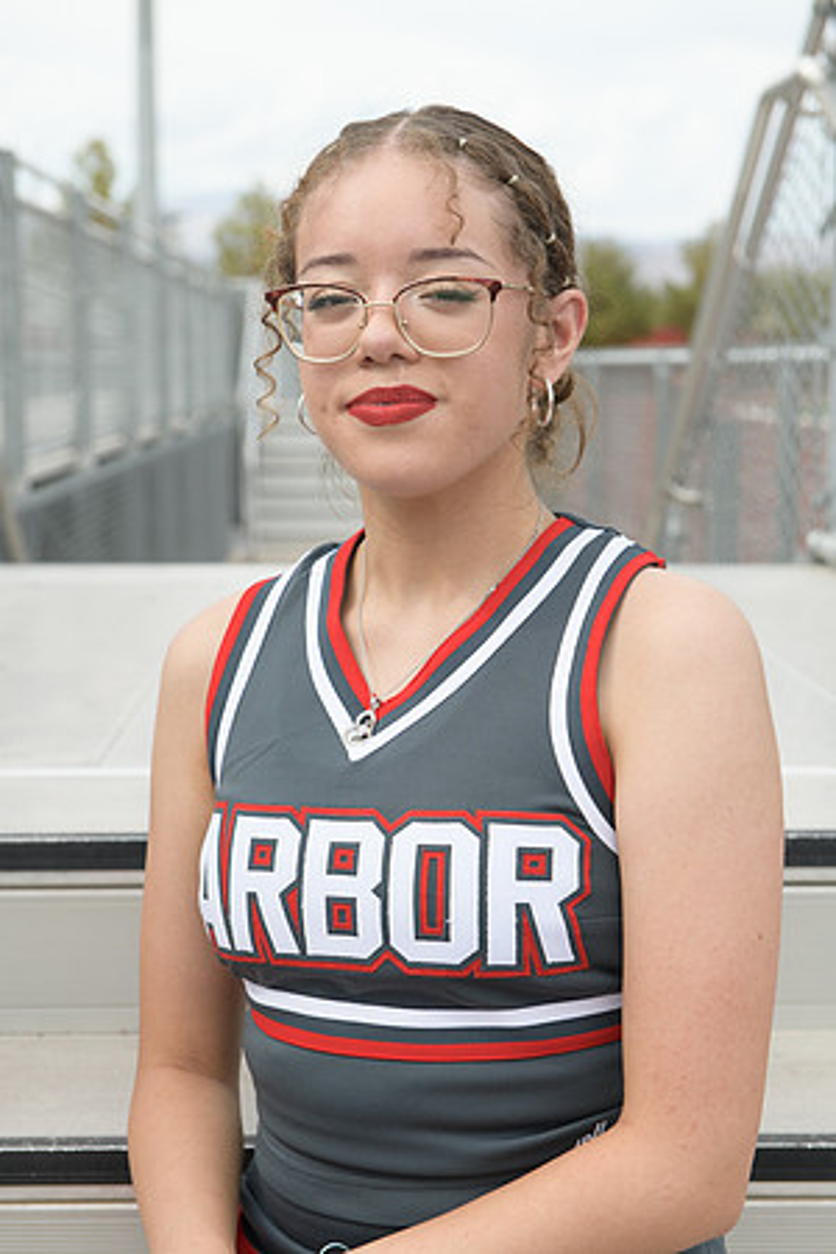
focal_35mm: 70
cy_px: 627
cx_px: 418
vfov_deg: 28.8
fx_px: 2438
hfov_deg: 19.5
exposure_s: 1/1250
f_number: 5.6
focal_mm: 70
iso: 800
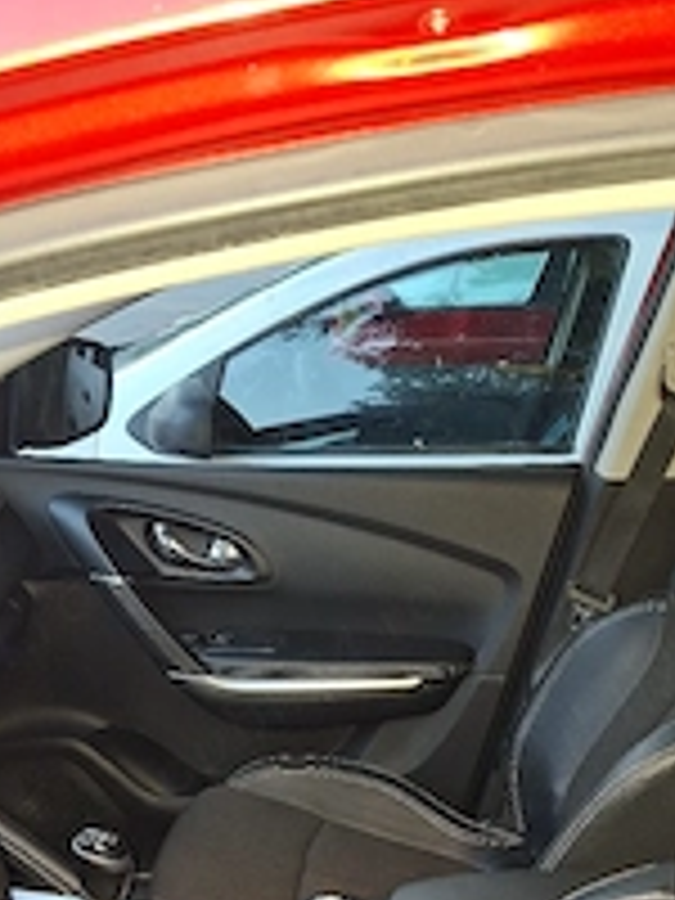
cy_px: 742
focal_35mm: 46
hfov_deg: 31.5
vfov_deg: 39.3
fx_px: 1196
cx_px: 387
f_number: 1.8
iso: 400
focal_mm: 5.54
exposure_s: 1/25
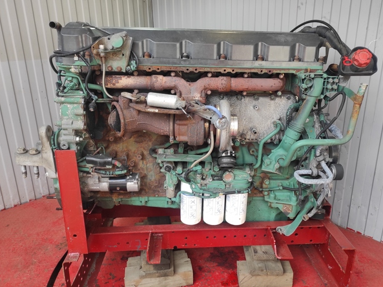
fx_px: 299
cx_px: 205
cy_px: 134
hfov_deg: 65.3
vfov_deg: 51.3
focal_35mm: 27
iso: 100
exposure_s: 1/103
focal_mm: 5.43
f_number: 1.89
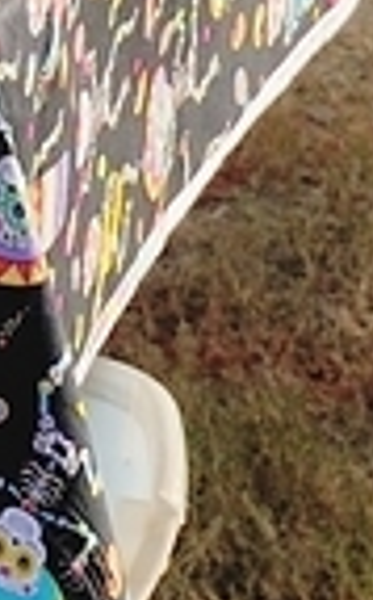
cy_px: -621
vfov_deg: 5.4
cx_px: -474
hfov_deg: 3.4
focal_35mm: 383
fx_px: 6248
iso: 200
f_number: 5.6
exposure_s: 1/320
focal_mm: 22
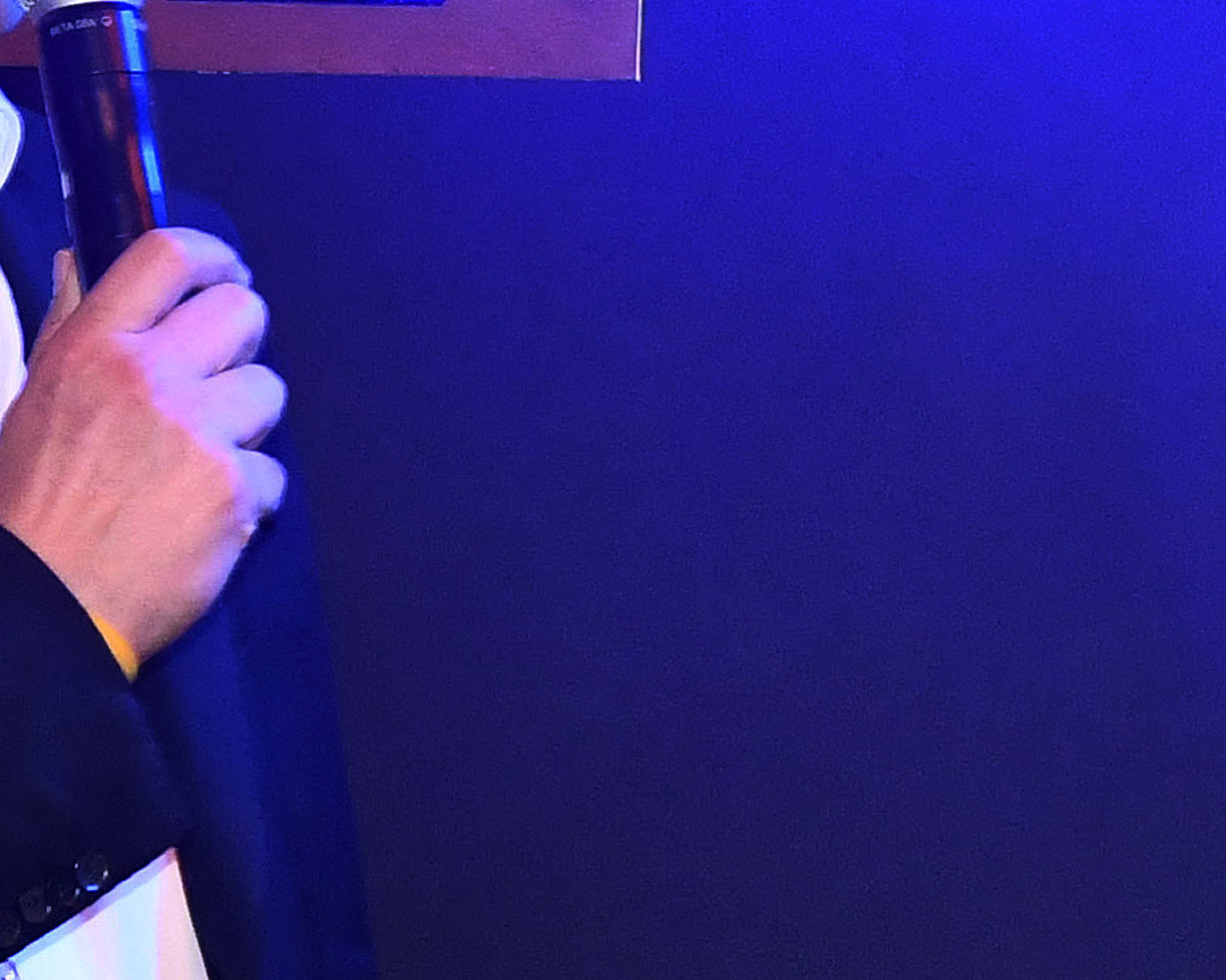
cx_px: 1772
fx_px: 10231
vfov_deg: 5.5
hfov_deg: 6.8
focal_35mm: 282
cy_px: 938
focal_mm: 44
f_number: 5.6
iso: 2500
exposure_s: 1/80
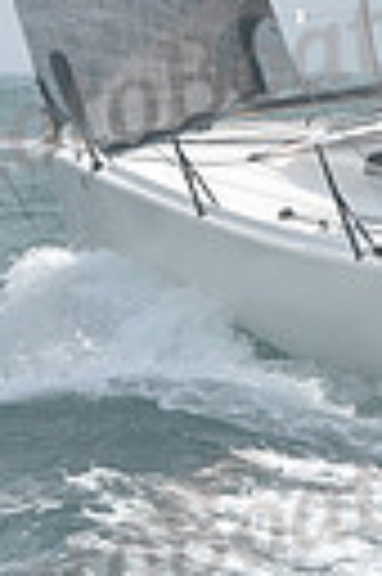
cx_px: 746
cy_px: -209
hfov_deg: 3.1
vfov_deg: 4.6
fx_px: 7086
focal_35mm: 444
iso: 320
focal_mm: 98
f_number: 11
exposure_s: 1/800
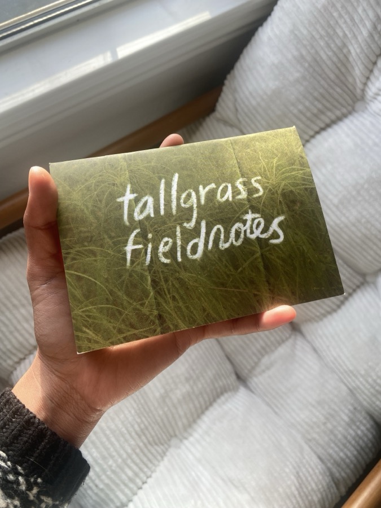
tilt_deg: -67.3
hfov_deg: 53.1
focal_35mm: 26
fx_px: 382
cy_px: 254
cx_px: 190
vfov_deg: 67.3
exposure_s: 1/149
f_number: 1.8
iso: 32
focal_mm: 4.25
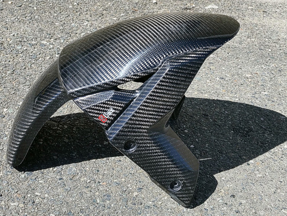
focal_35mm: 46
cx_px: 144
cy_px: 108
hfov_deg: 41.2
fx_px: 381
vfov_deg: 31.5
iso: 100
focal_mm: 7.6
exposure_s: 1/30
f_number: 2.8
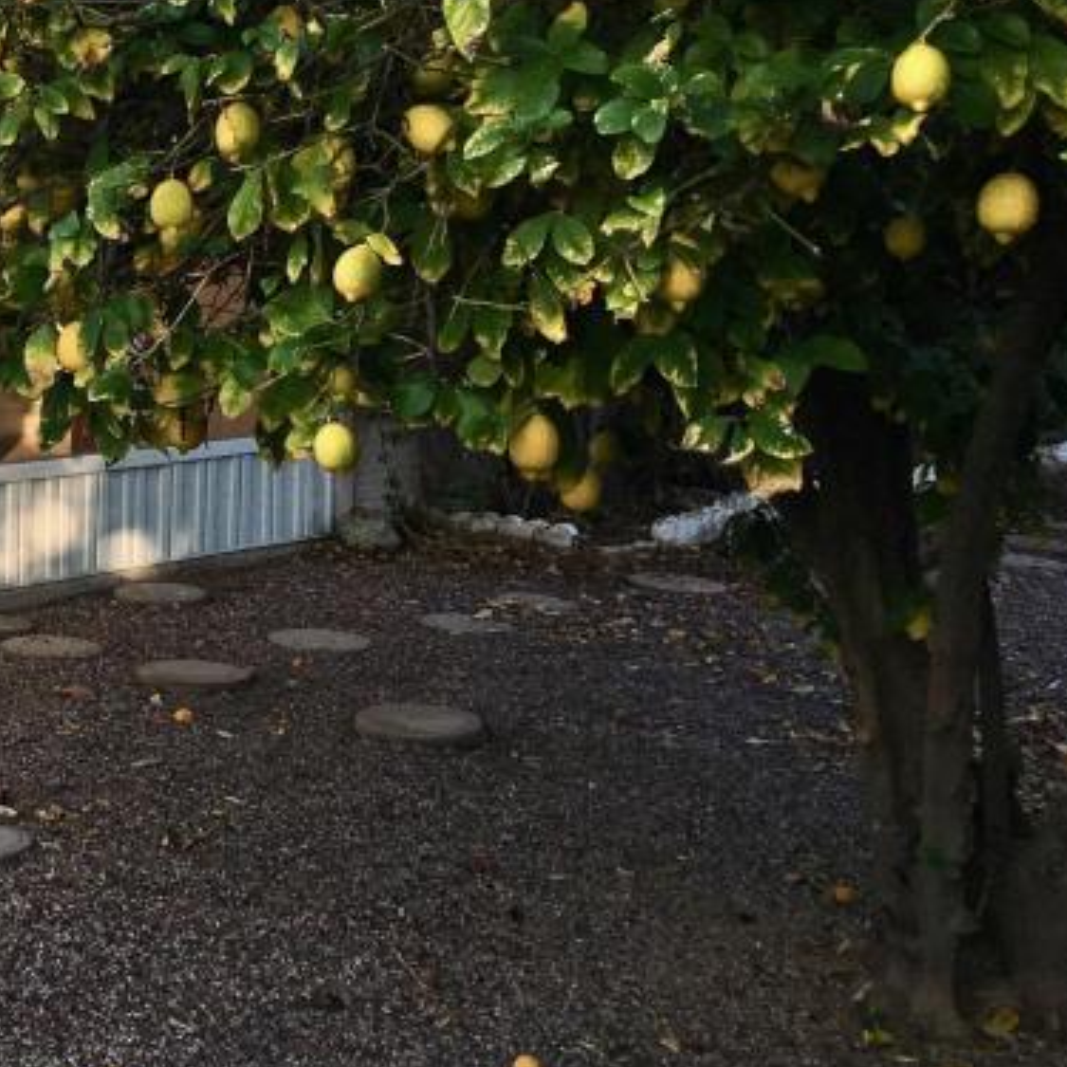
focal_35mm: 70
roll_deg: -1.1
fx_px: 2441
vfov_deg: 24.4
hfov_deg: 22.2
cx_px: -302
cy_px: 279
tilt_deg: -3.1
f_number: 2.2
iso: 25
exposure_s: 1/363
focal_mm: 4.15
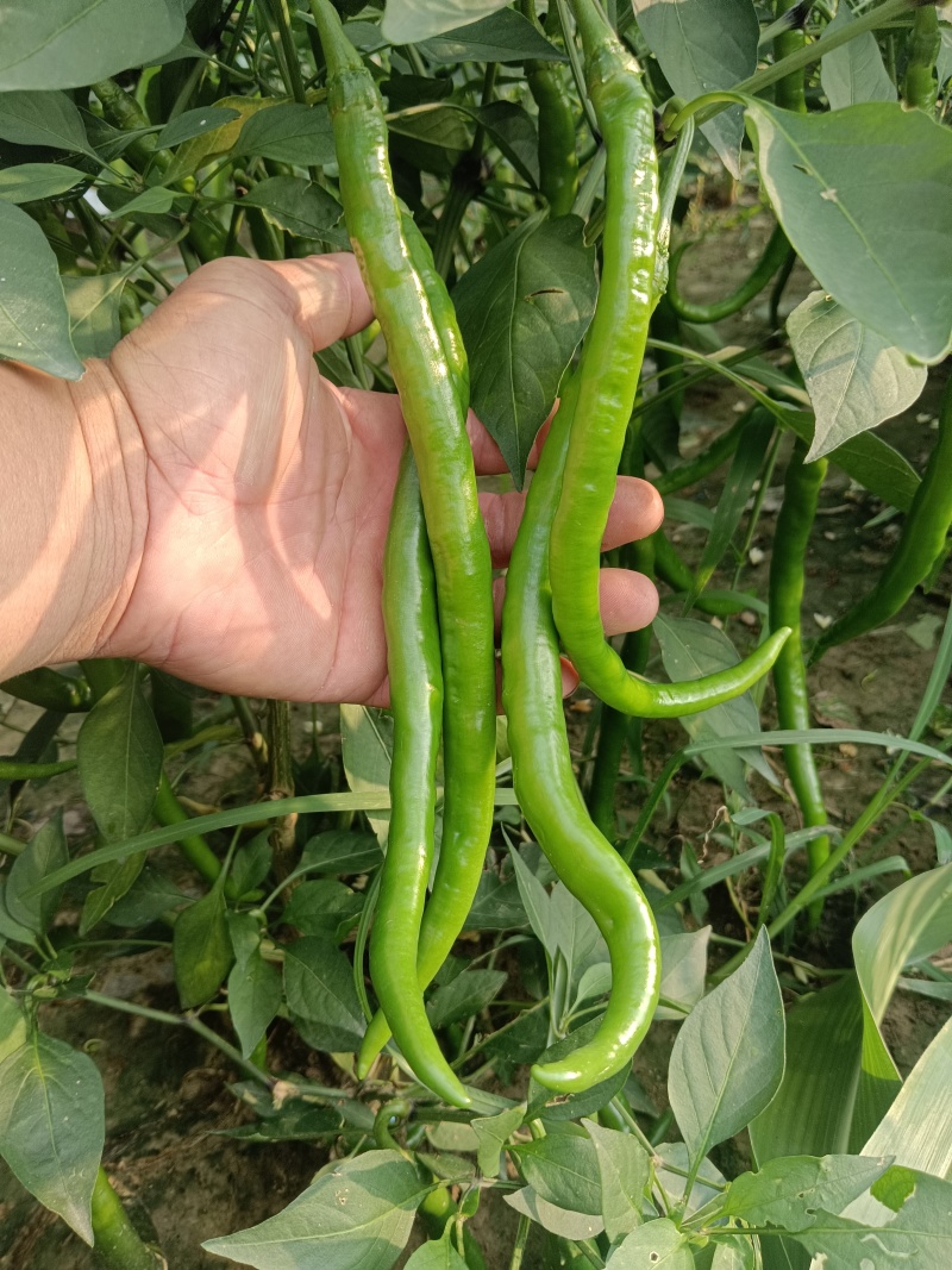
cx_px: 476
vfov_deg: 67.3
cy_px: 635
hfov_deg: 53.1
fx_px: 954
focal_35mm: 26
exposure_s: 1/100
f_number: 1.8
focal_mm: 4.05
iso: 104
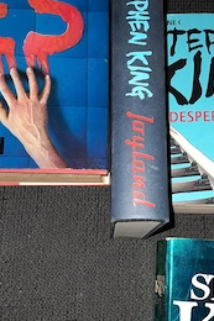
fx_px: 357
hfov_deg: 33.4
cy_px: 179
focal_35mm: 40
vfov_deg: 48.4
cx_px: 110
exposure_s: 1/50
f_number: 2
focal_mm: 4.6
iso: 100
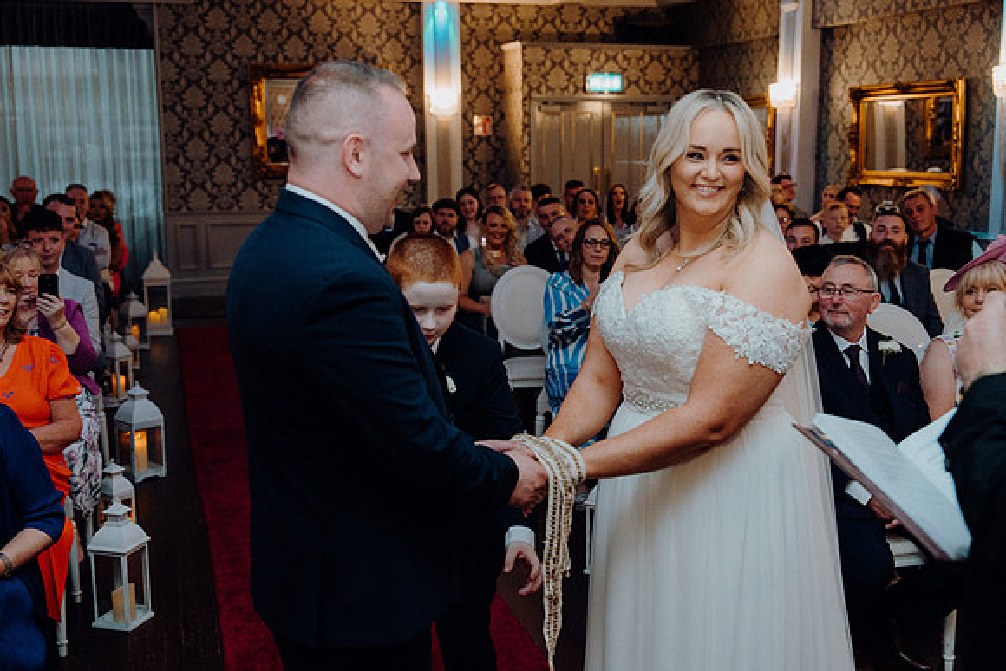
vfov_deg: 31.9
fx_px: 1174
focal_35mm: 42
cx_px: 503
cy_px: 336
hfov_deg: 46.4
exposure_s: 1/160
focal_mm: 42
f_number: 3.5
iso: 2500
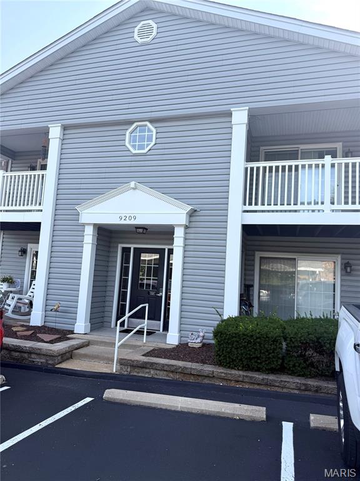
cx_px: 180
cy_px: 240
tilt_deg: +6.8
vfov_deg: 71.6
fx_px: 333
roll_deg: -3.5
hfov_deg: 56.8
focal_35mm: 24
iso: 100
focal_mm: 6.76
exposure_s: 1/1292
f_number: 1.78
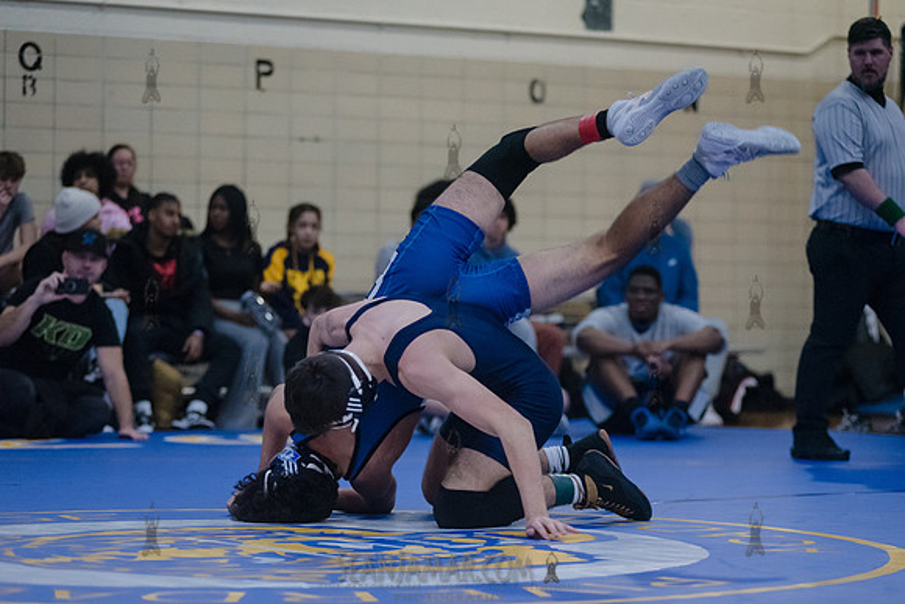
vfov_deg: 11.0
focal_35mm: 125
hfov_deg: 16.4
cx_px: 452
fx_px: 3143
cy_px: 302
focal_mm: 125
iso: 8000
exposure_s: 1/400
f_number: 3.2
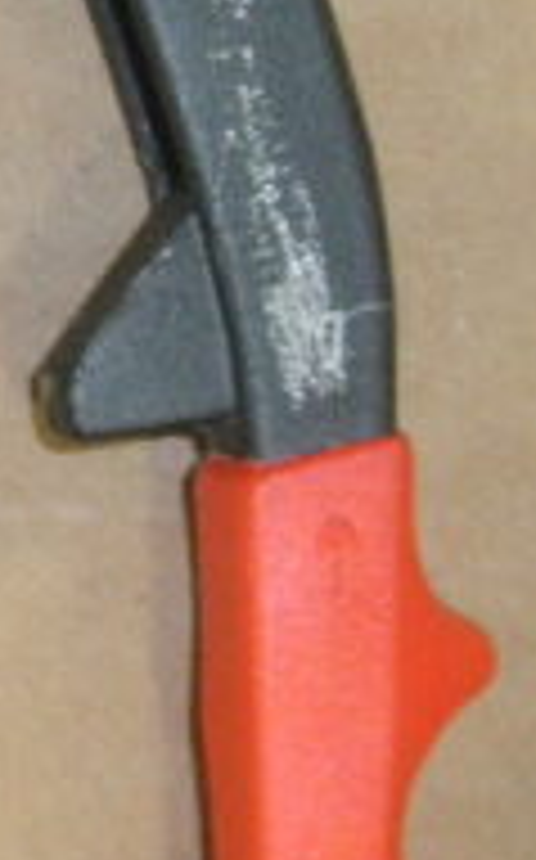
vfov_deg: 13.1
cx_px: -257
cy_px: 95
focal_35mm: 159
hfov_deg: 8.1
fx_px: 3725
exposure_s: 1/30
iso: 200
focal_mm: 5
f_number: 3
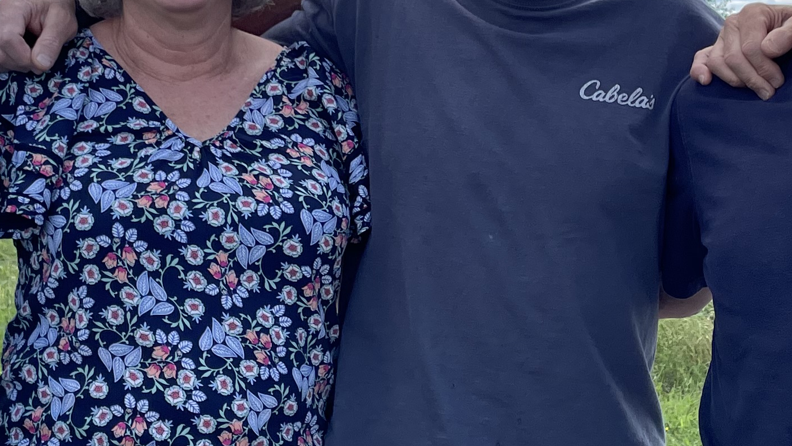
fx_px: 1701
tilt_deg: -1.8
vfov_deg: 14.9
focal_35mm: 81
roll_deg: +1.2
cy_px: 163
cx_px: 544
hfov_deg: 26.0
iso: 32
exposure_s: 1/1984
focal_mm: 4.2
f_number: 1.6
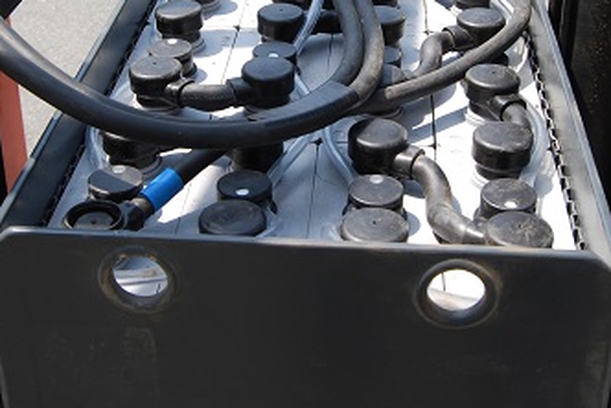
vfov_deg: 21.2
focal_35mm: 63
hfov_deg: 31.9
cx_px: 303
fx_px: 1070
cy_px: 47
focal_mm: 18
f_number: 6.3
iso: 100
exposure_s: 1/160
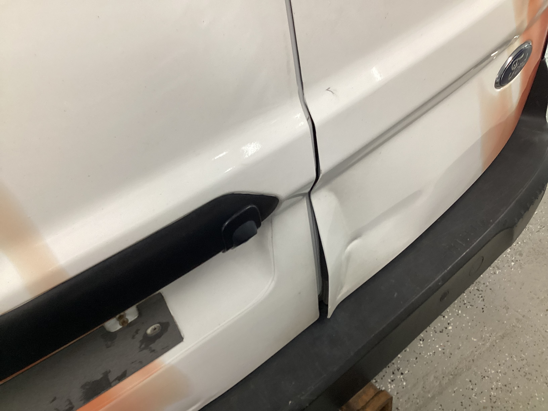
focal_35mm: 31
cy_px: 206
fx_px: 491
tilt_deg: -45.3
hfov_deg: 58.4
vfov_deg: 45.4
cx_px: 274
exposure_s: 1/50
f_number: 2.4
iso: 160
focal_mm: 3.3
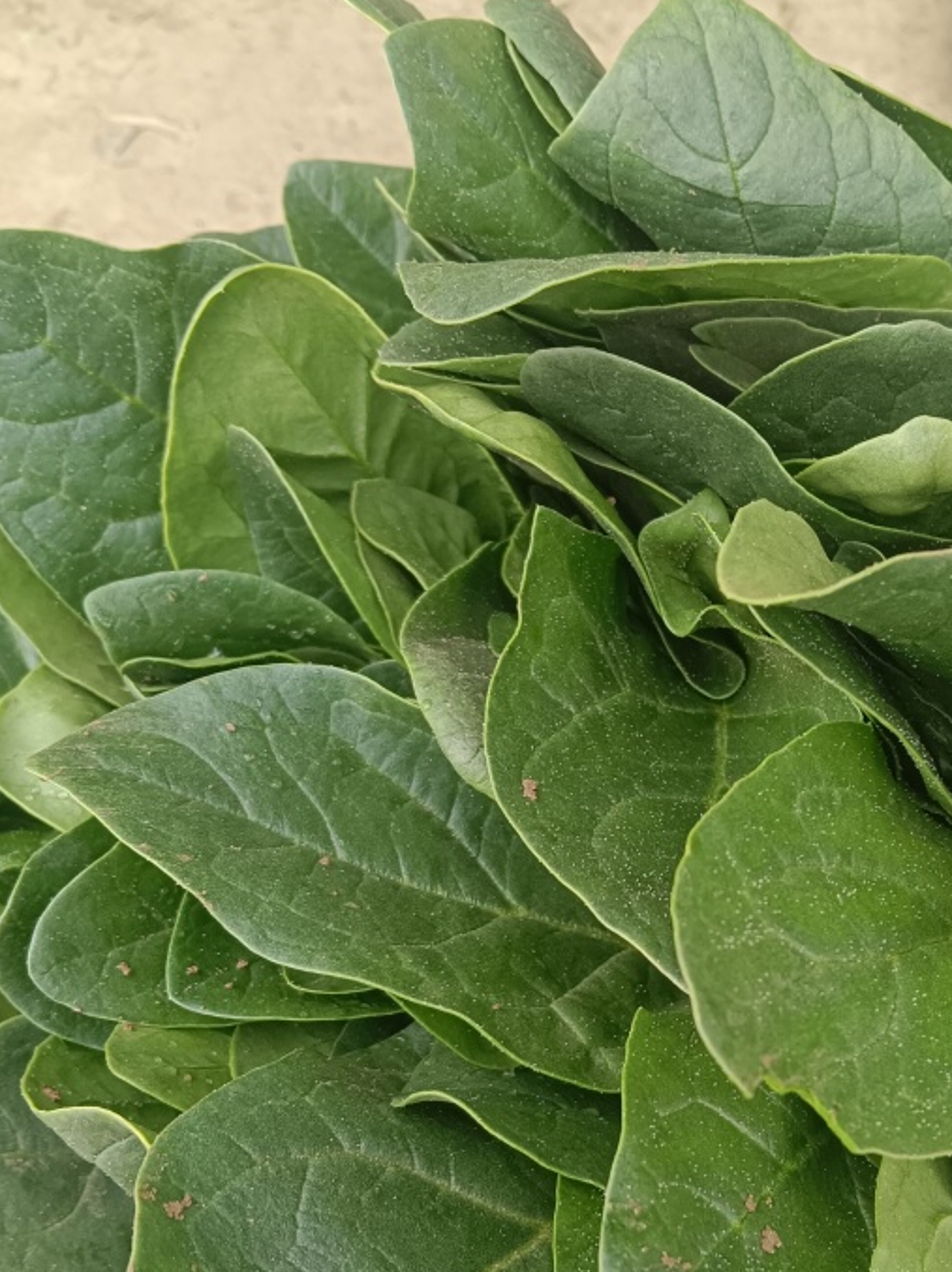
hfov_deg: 34.8
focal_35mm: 41
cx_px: 627
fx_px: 1505
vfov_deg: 45.1
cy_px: 845
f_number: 1.8
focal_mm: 4.05
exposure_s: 1/100
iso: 462
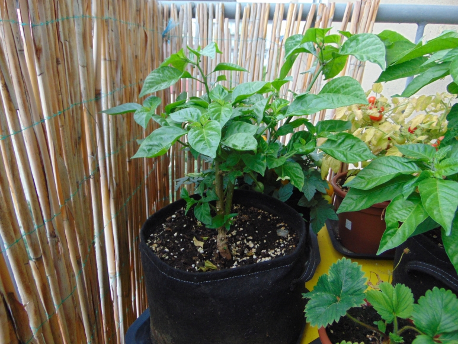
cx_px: 229
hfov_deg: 69.4
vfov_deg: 54.9
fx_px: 331
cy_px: 172
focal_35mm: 25
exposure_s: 1/30
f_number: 3
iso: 200
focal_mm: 4.5
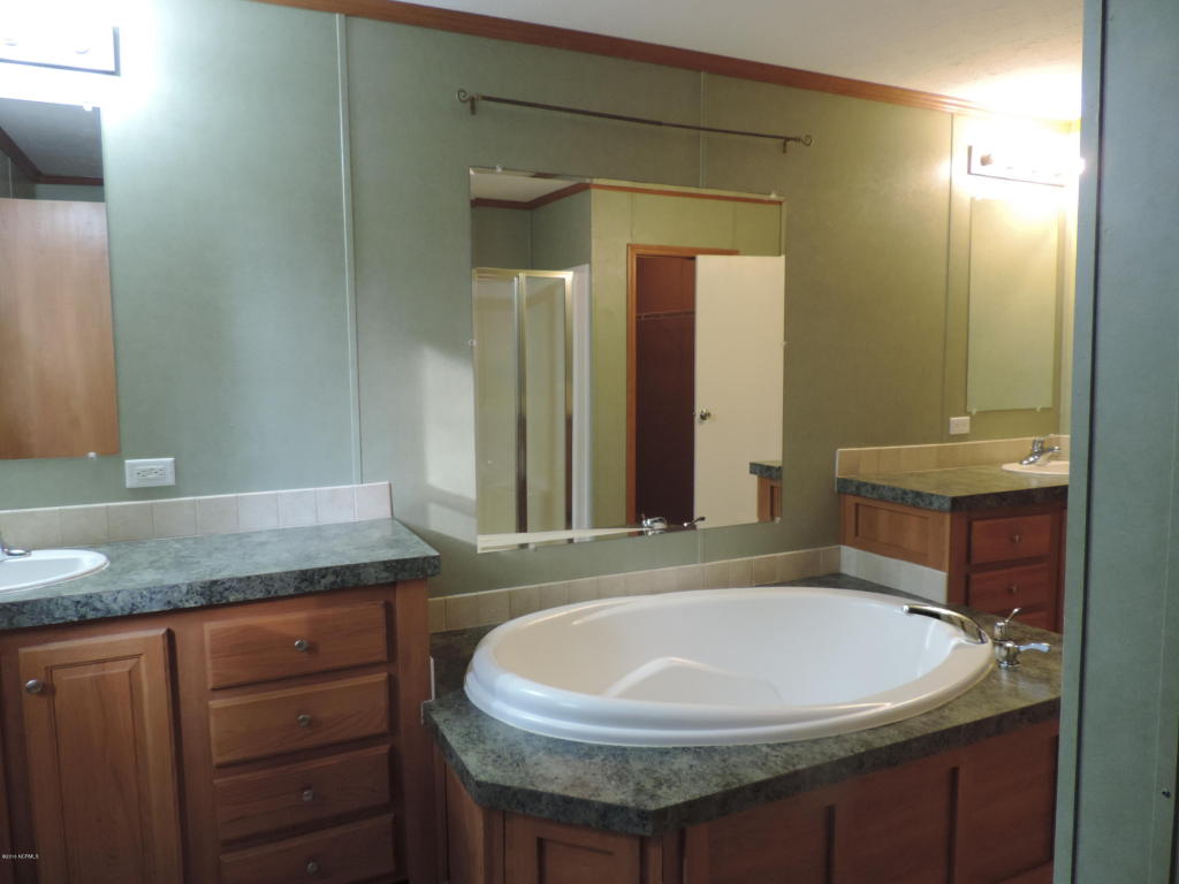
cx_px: 590
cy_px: 442
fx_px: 817
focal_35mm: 24
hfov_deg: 71.6
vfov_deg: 56.8
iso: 250
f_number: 3
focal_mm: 4.3
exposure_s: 1/30
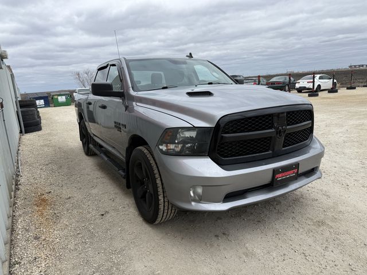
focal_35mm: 24
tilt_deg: -13.7
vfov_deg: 56.8
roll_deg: +4.0
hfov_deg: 71.6
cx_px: 184
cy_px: 138
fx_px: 254
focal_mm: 6.76
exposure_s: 1/3279
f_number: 1.78
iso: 80
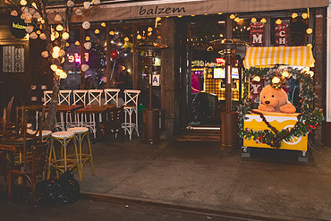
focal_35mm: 39
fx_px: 359
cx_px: 165
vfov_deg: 34.1
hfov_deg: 49.5
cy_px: 85
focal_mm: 24
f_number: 3.2
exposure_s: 1/125
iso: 3200
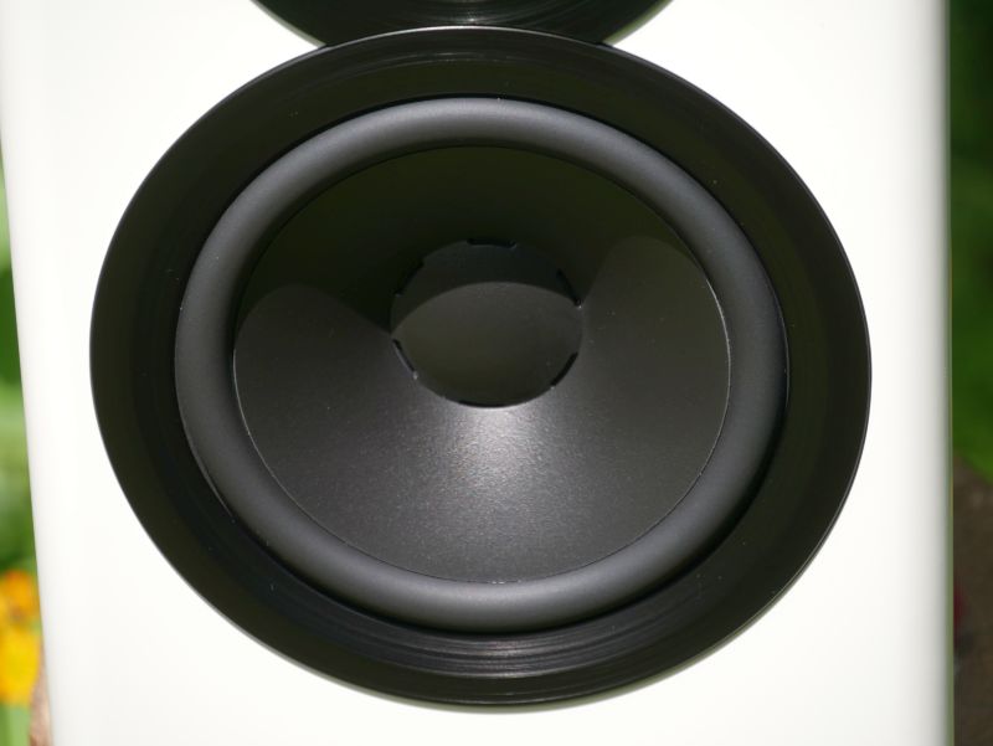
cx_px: 496
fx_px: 6257
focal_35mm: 218
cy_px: 373
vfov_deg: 6.8
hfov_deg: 9.1
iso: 200
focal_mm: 109
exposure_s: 1/500
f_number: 5.4
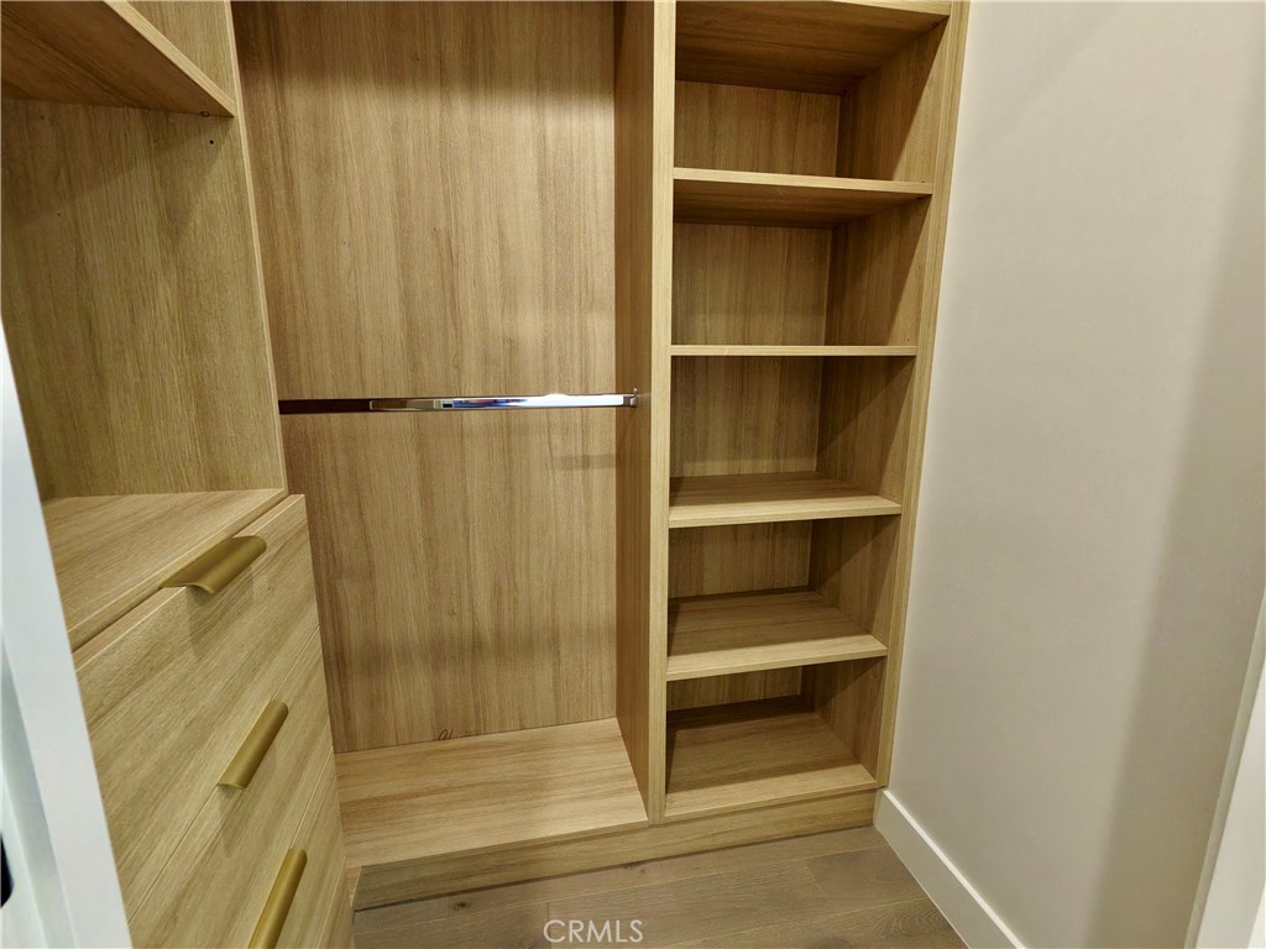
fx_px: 585
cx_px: 633
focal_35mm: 16
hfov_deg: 94.5
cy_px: 474
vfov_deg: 78.1
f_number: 2.2
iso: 800
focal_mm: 3.05
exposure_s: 1/50
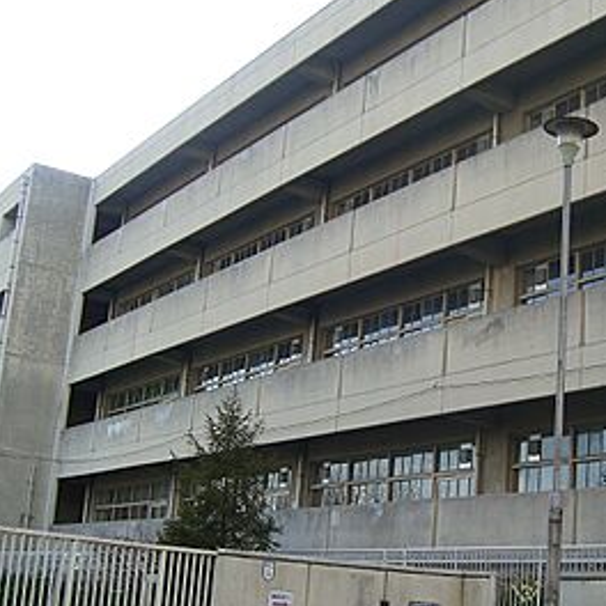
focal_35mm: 57
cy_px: 351
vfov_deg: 30.0
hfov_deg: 29.8
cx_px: 402
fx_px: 1129
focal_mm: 7.9
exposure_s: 1/125
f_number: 4
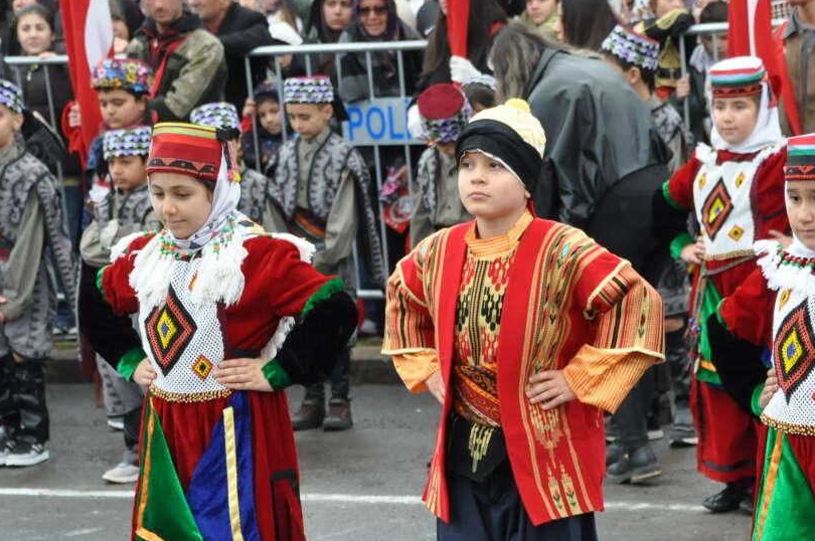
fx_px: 3324
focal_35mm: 147
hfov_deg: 14.0
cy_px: 343
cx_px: 525
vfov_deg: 9.3
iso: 1000
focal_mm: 62
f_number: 5.6
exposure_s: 1/500
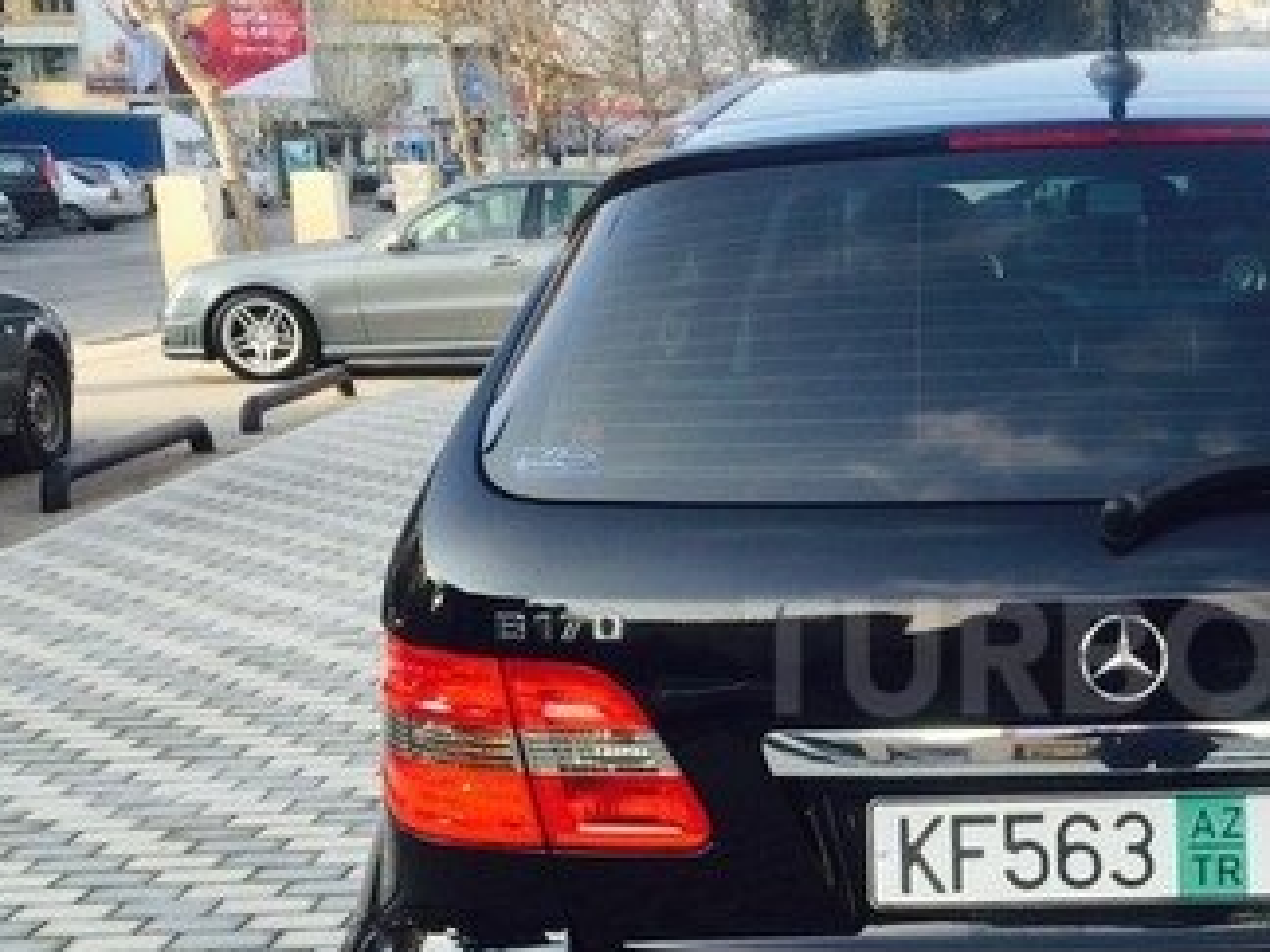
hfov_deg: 31.2
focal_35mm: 59
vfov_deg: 24.7
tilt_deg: -13.6
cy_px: 656
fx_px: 2165
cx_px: 1145
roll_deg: +0.9
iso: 32
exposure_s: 1/332
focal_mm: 4.15
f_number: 2.2
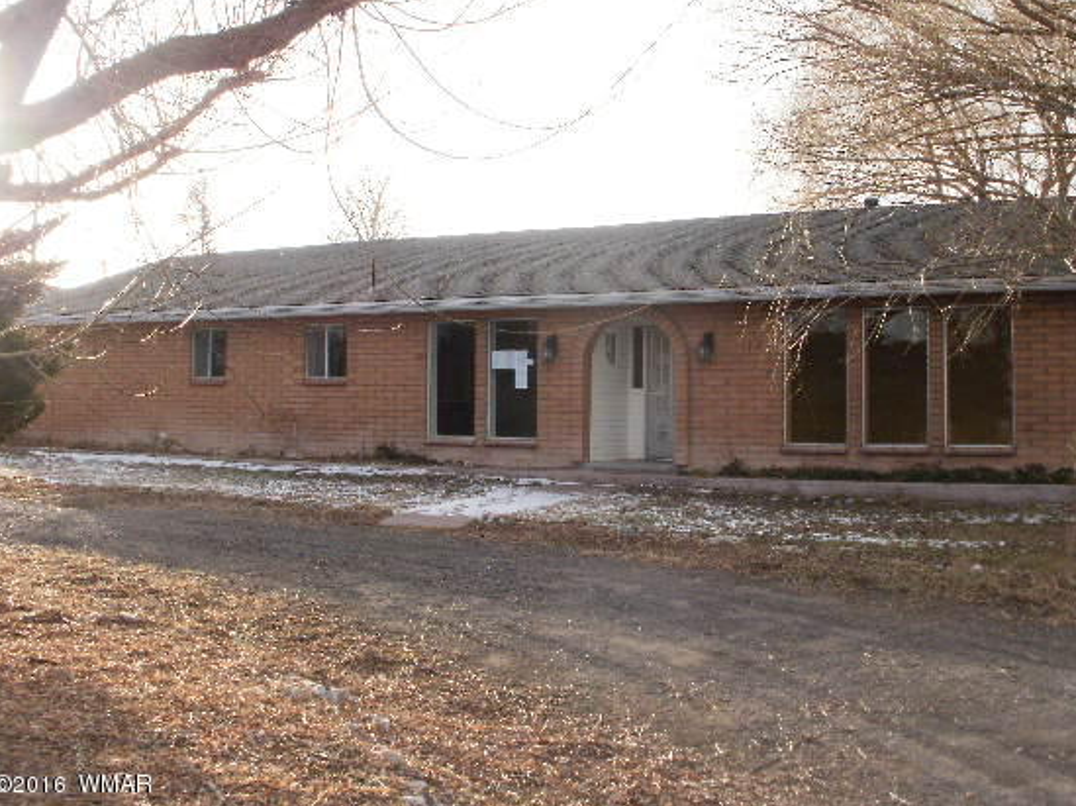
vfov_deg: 34.3
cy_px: 353
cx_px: 610
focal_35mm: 42
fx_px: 1305
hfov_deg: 44.7
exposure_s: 1/125
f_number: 5.6
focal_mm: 6.3
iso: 100
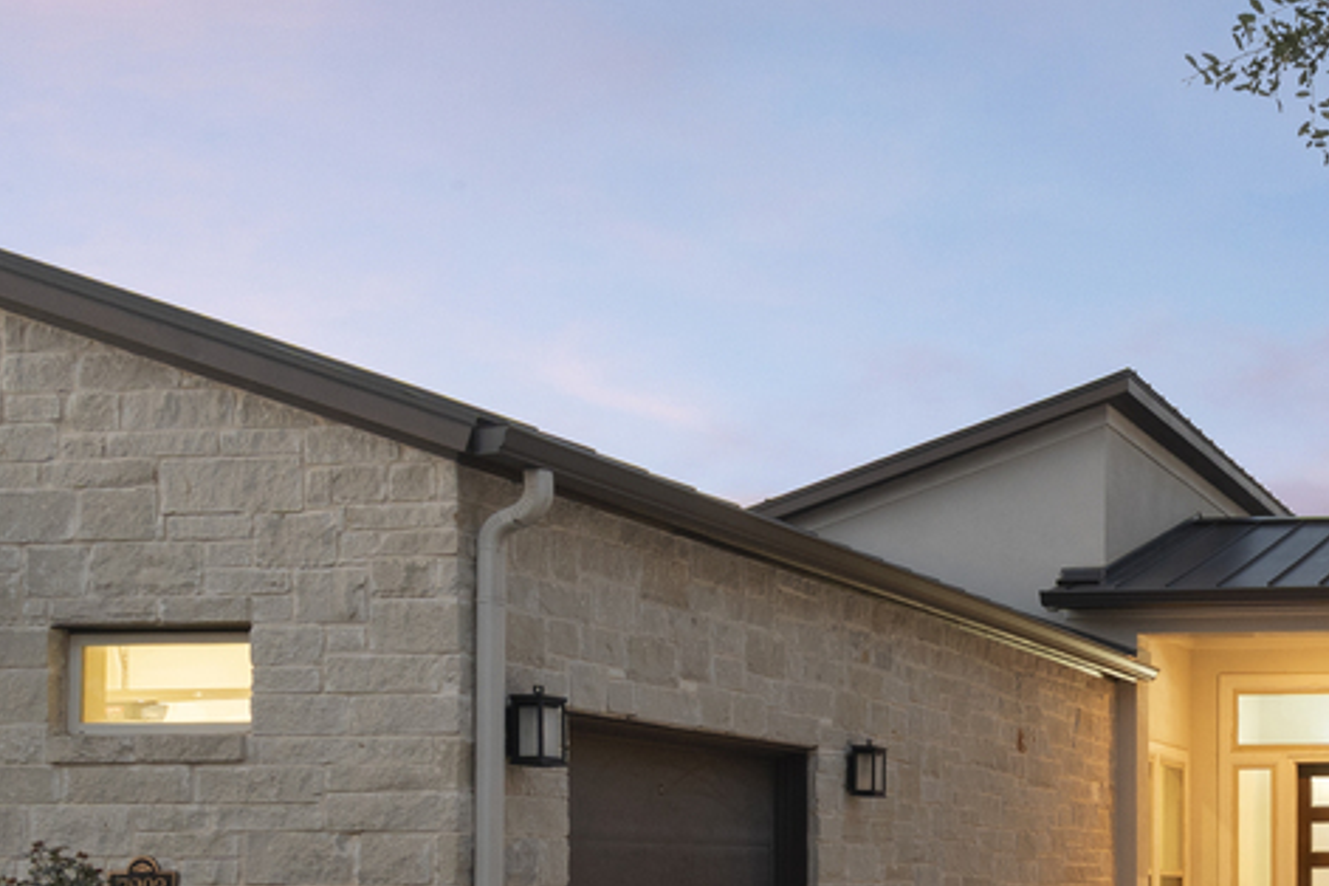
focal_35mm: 55
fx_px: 2030
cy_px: 720
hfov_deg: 31.2
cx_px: 1541
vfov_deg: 24.2
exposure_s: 1
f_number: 8
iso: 800
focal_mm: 16
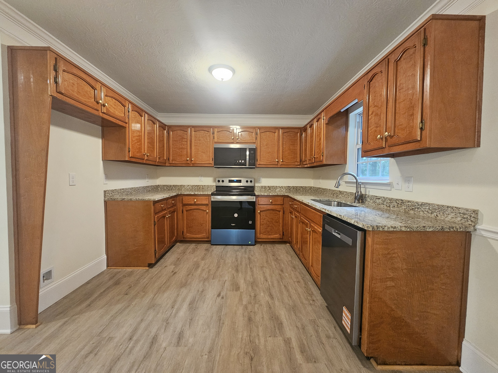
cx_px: 249
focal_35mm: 13
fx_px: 187
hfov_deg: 106.2
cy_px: 186
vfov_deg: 89.9
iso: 500
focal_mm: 2.2
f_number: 2.2
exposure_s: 1/30
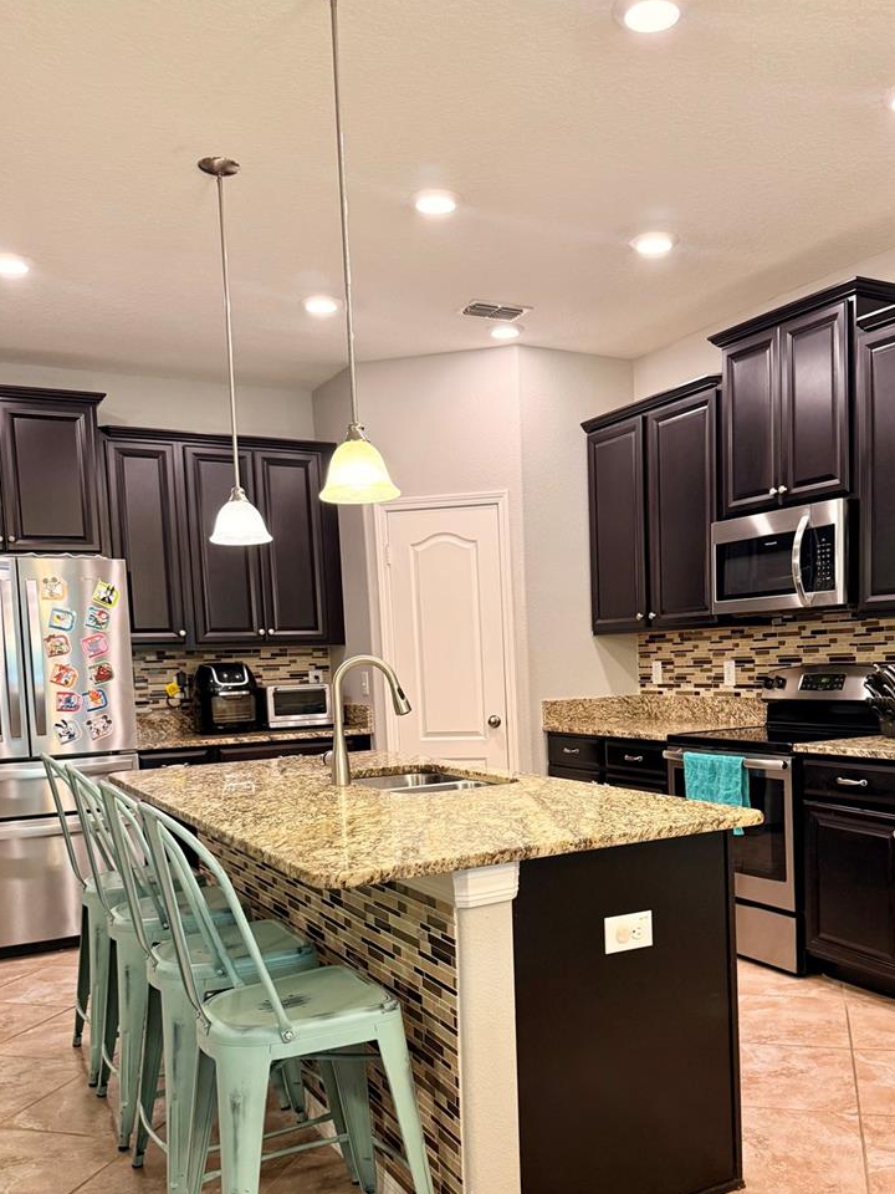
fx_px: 1034
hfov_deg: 46.5
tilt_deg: -4.8
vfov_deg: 59.3
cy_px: 740
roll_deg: +1.8
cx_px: 542
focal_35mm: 30
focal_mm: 6.76
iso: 250
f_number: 1.78
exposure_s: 1/60
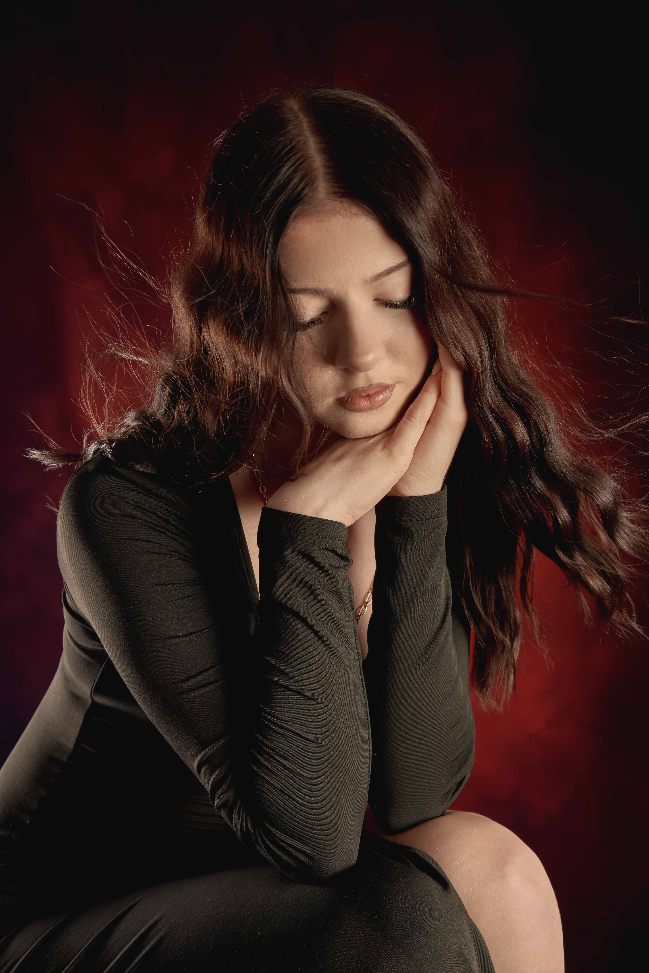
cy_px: 486
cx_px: 324
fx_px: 1298
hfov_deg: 28.1
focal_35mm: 48
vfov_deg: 41.1
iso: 125
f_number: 10
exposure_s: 1/100
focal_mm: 48
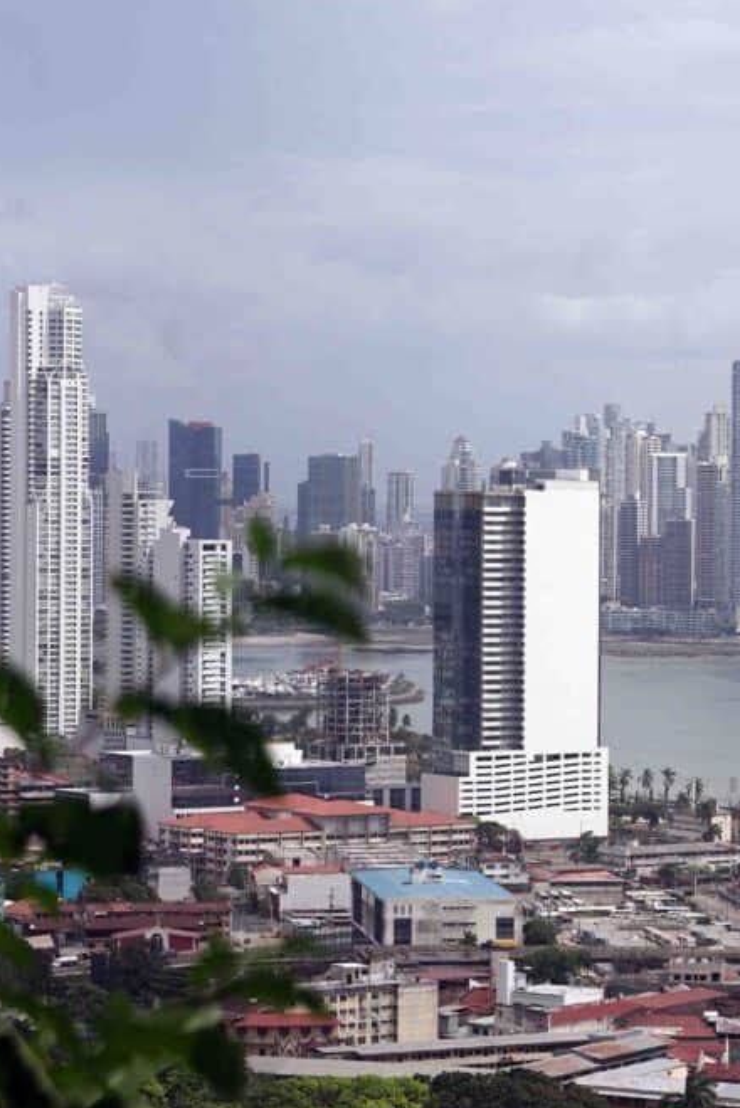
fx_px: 4065
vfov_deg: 15.5
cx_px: 536
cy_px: 562
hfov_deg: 10.4
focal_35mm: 132
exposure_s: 1/8000
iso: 250
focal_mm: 85
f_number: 2.8
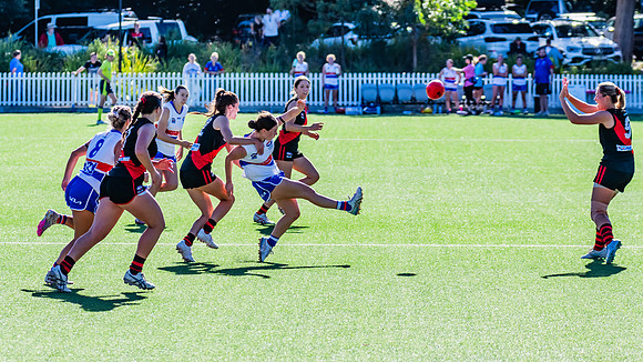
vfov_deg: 4.6
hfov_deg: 8.1
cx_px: 309
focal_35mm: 266
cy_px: 194
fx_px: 4541
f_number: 9
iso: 800
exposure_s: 1/1250
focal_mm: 240
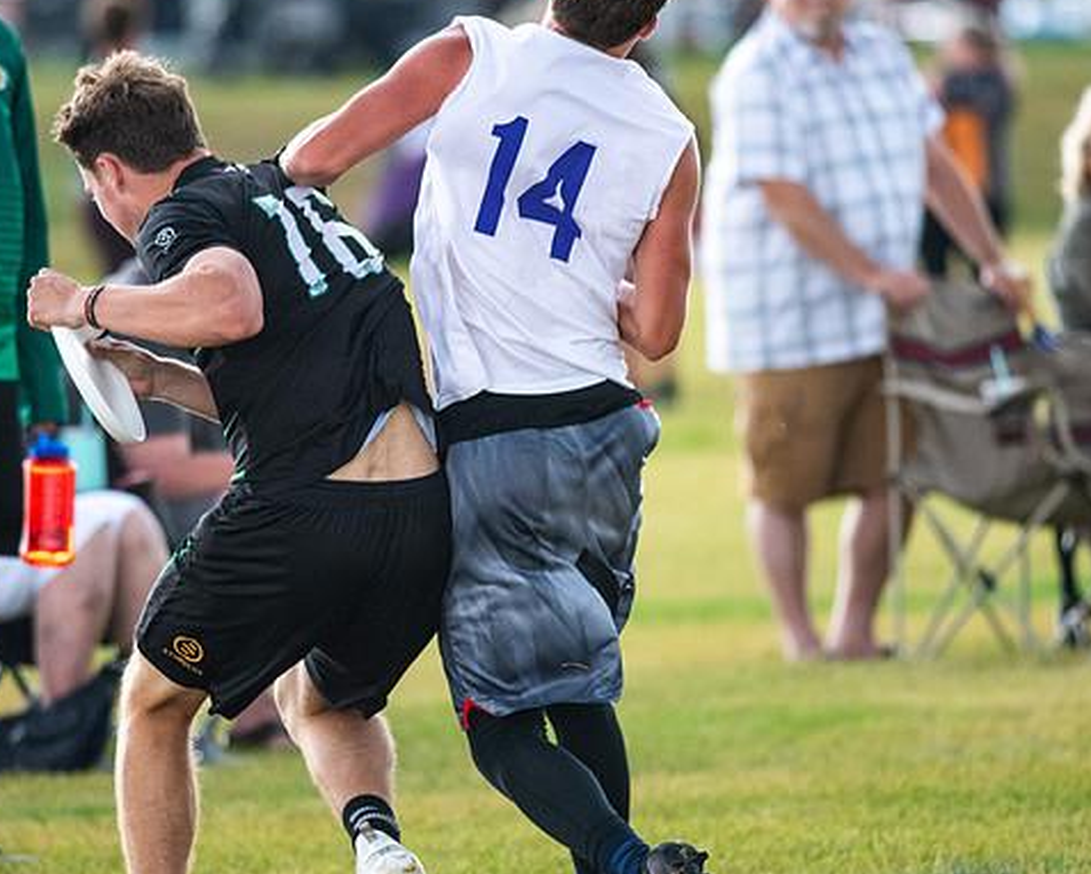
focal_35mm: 598
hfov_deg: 3.2
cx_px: 532
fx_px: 19317
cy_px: 480
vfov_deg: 2.6
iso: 1600
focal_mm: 300
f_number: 4
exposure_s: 1/2000
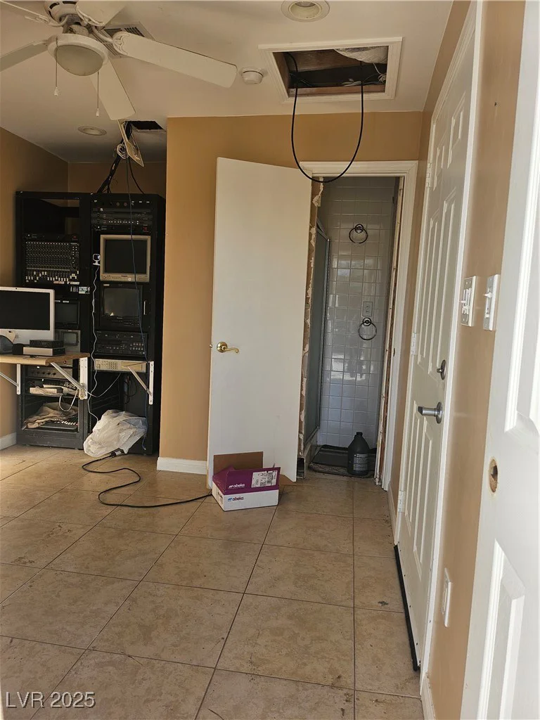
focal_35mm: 24
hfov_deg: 56.8
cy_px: 360
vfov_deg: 71.6
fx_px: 499
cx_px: 270
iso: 50
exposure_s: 1/526
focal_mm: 5
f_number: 1.8
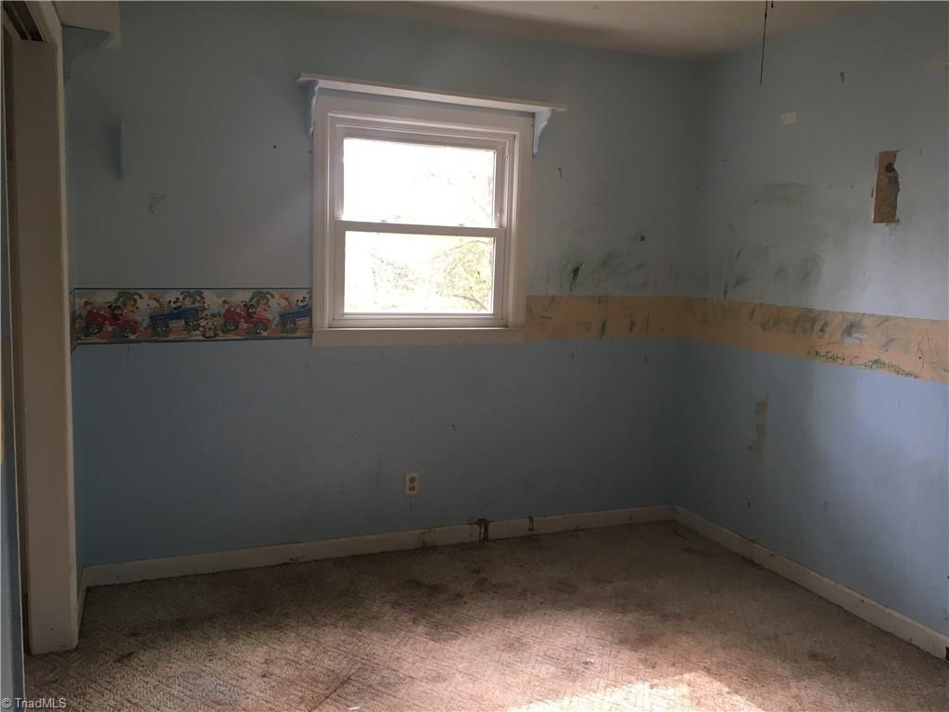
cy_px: 356
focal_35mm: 29
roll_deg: -1.6
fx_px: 795
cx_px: 474
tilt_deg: -6.6
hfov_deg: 61.7
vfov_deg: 48.2
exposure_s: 1/30
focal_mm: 4.15
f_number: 2.2
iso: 50
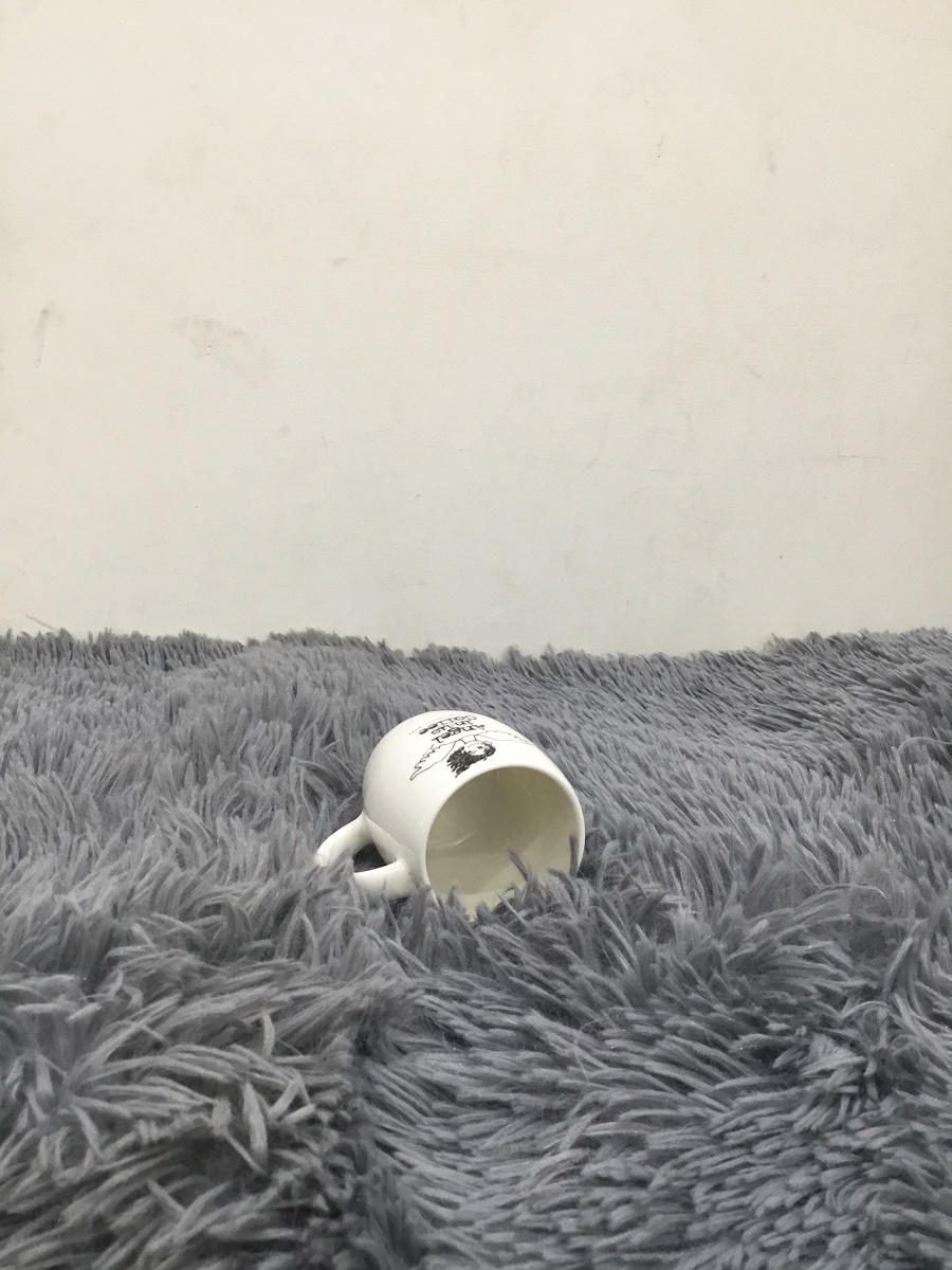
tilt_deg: -11.6
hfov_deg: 45.4
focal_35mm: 31
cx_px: 476
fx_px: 1137
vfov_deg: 58.4
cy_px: 635
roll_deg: +0.2
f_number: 2.4
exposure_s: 1/33
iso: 100
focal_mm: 3.3
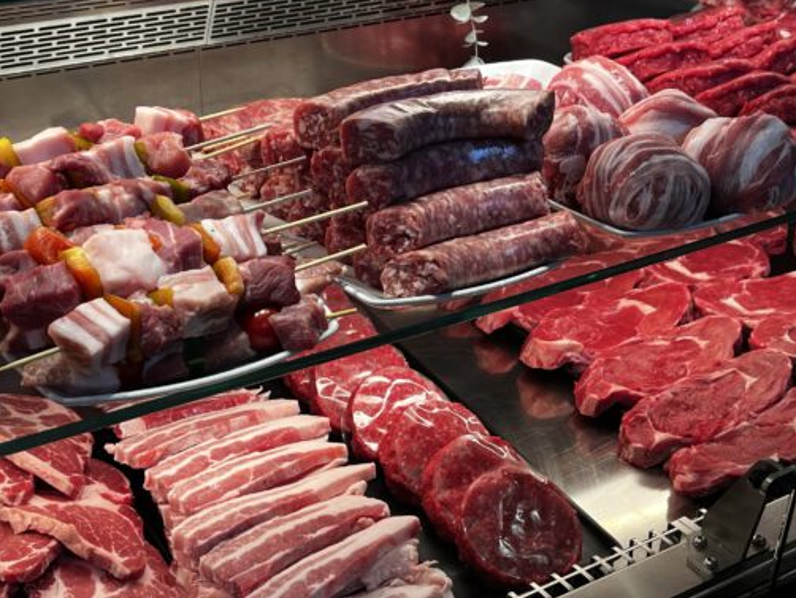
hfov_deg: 36.1
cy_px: 370
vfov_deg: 27.5
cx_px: 430
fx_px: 1219
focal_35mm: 53
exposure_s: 1/100
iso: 50
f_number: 1.6
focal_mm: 5.1
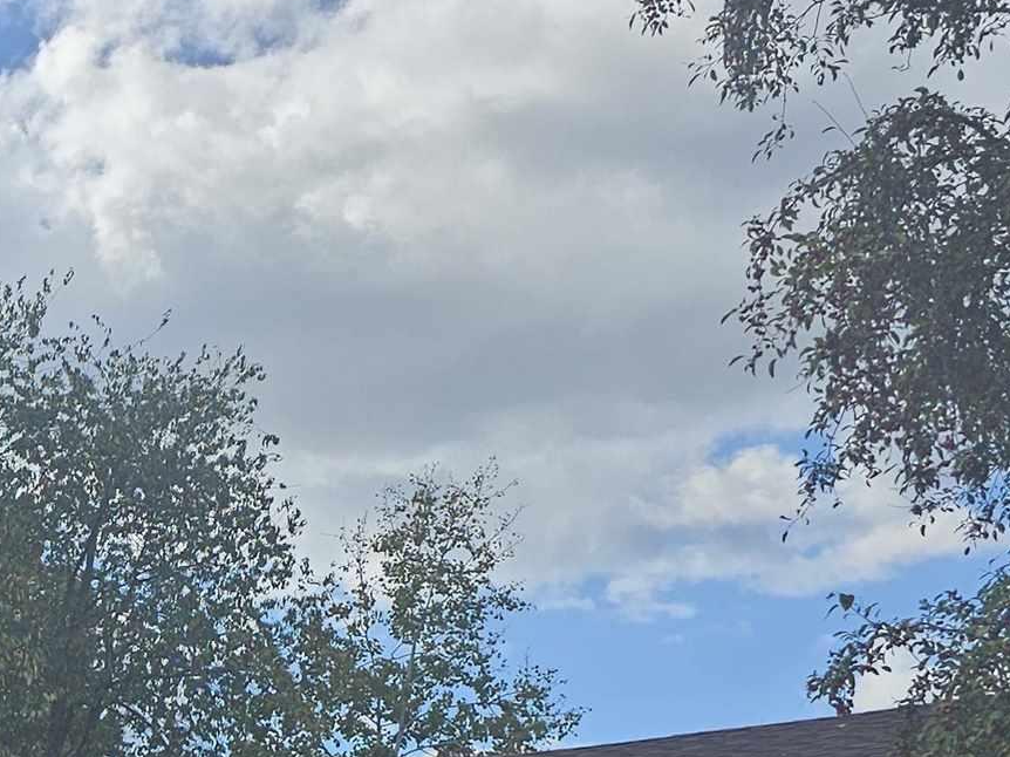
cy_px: 1031
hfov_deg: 21.1
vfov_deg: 16.8
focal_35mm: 82
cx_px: -383
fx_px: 2392
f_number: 1.7
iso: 10
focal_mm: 6.3
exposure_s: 1/619
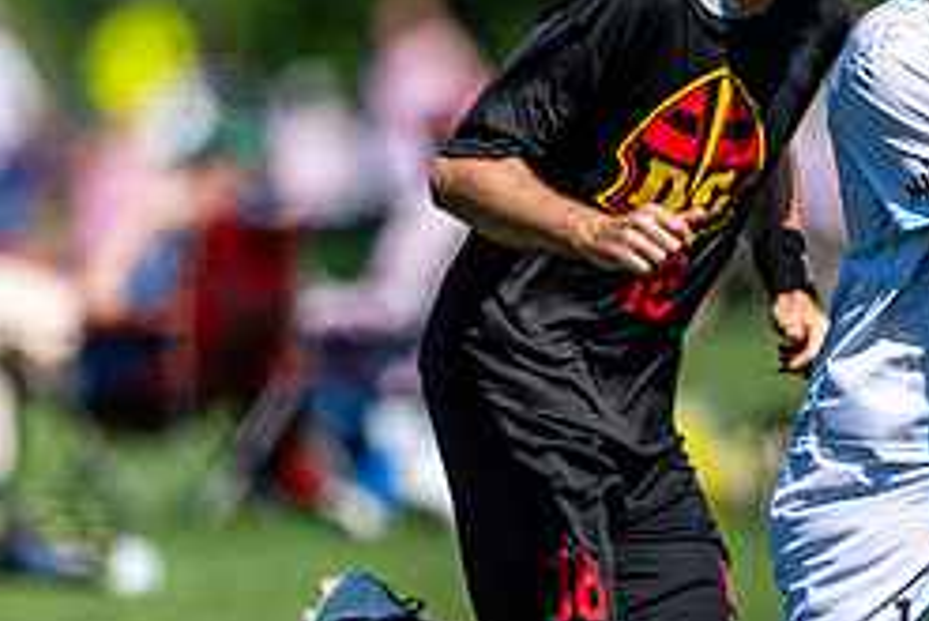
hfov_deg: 1.5
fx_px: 34340
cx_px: 986
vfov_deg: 1.0
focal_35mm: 1330
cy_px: 317
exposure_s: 1/3200
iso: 110
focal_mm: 400
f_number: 2.8
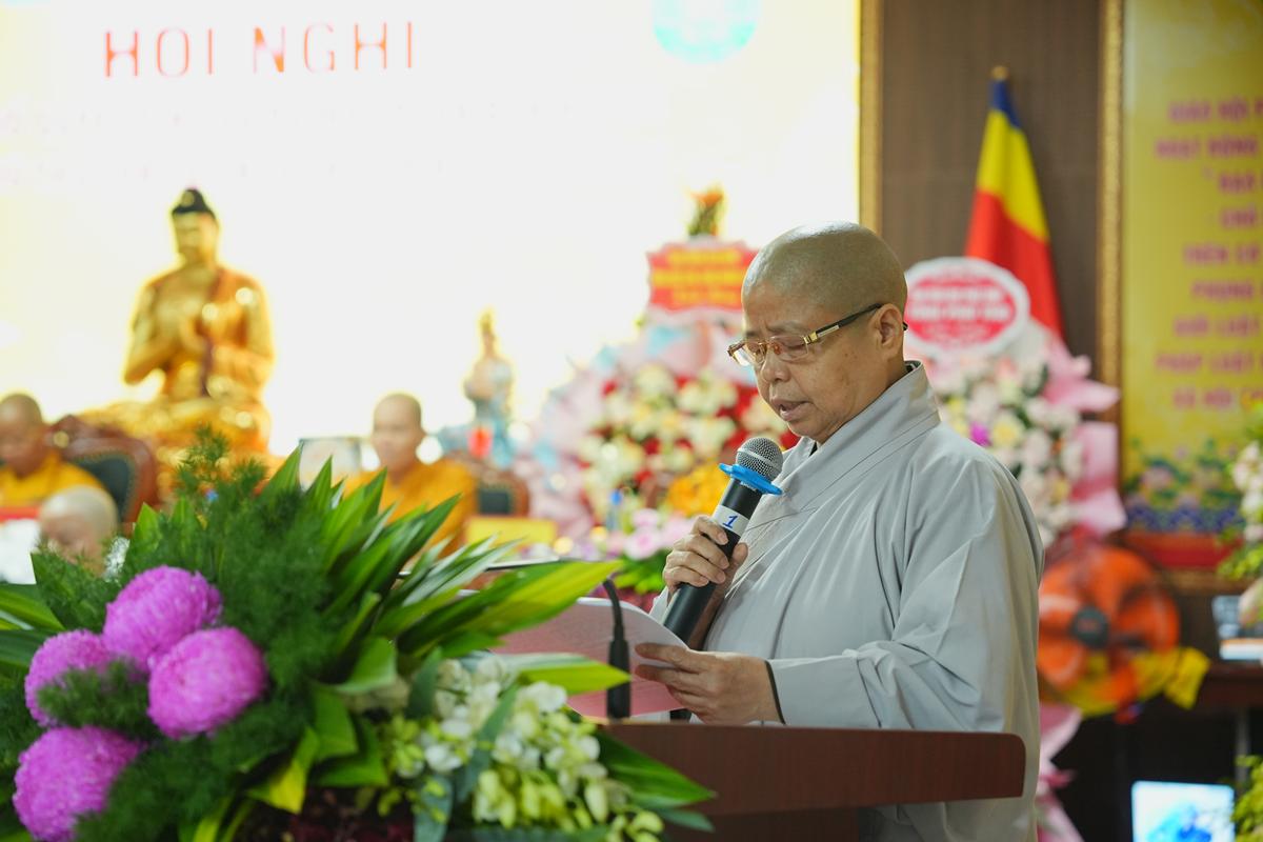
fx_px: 2456
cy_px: 421
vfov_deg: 19.5
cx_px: 632
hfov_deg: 28.8
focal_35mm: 70
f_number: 2.8
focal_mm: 70
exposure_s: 1/125
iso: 3200
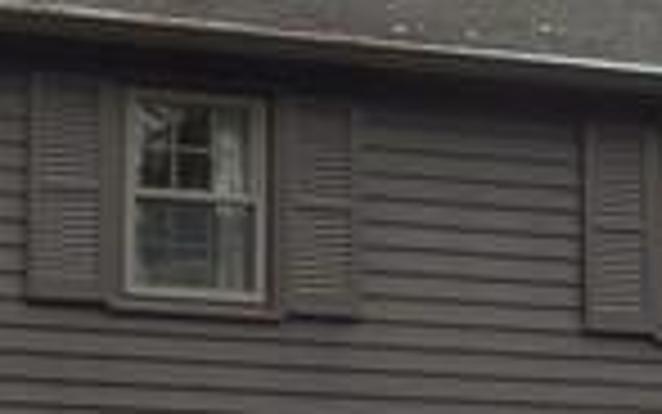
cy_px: 540
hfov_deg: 11.3
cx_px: 639
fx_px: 3321
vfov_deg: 7.1
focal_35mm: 184
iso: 125
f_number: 3.4
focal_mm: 4.5
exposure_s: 1/250
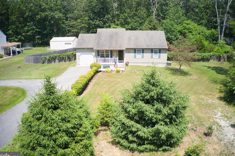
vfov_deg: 43.6
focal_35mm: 30
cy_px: 77
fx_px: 196
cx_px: 119
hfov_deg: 61.9
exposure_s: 1/30
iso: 100
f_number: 3.2
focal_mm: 10.26
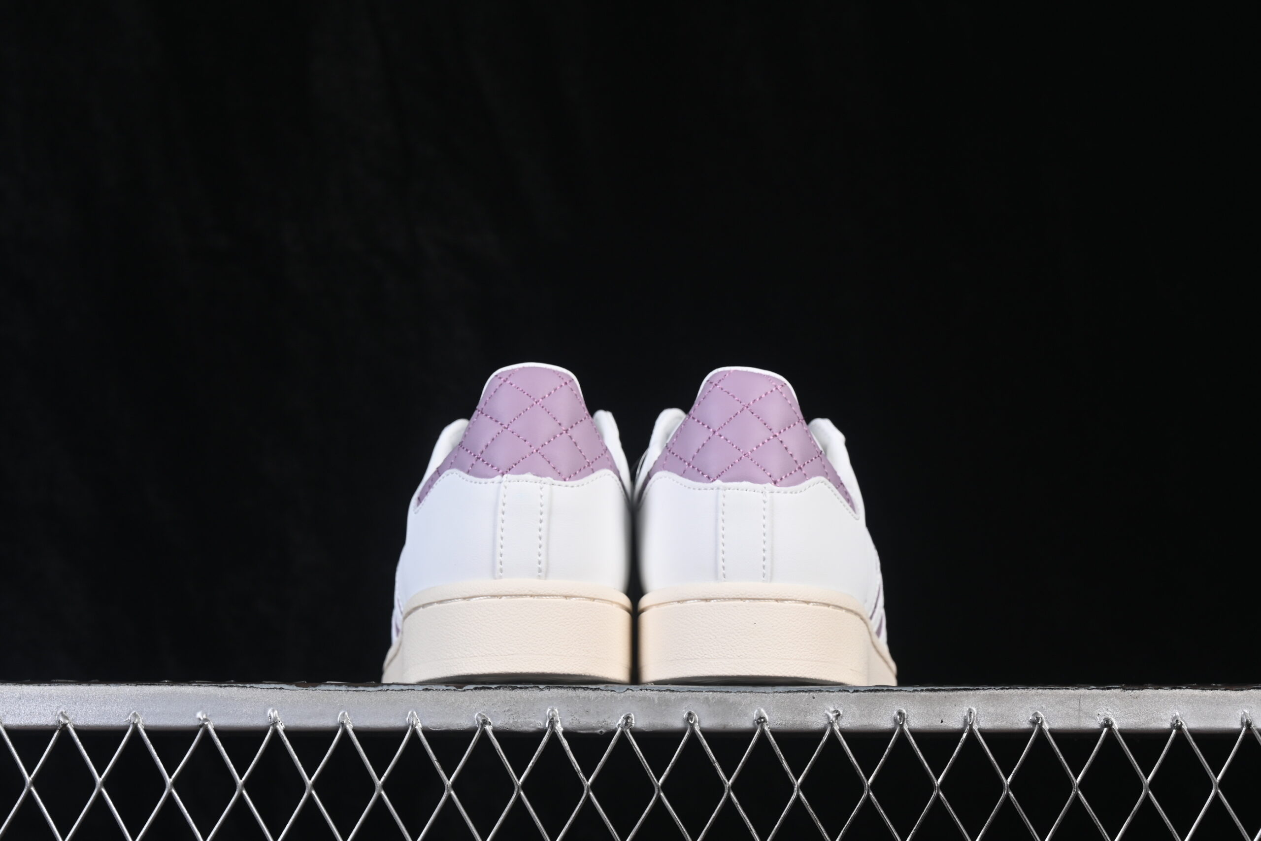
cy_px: 420
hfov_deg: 27.0
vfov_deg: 18.2
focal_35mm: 75
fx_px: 2627
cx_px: 630
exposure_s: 1/80
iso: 160
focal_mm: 50
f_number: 8
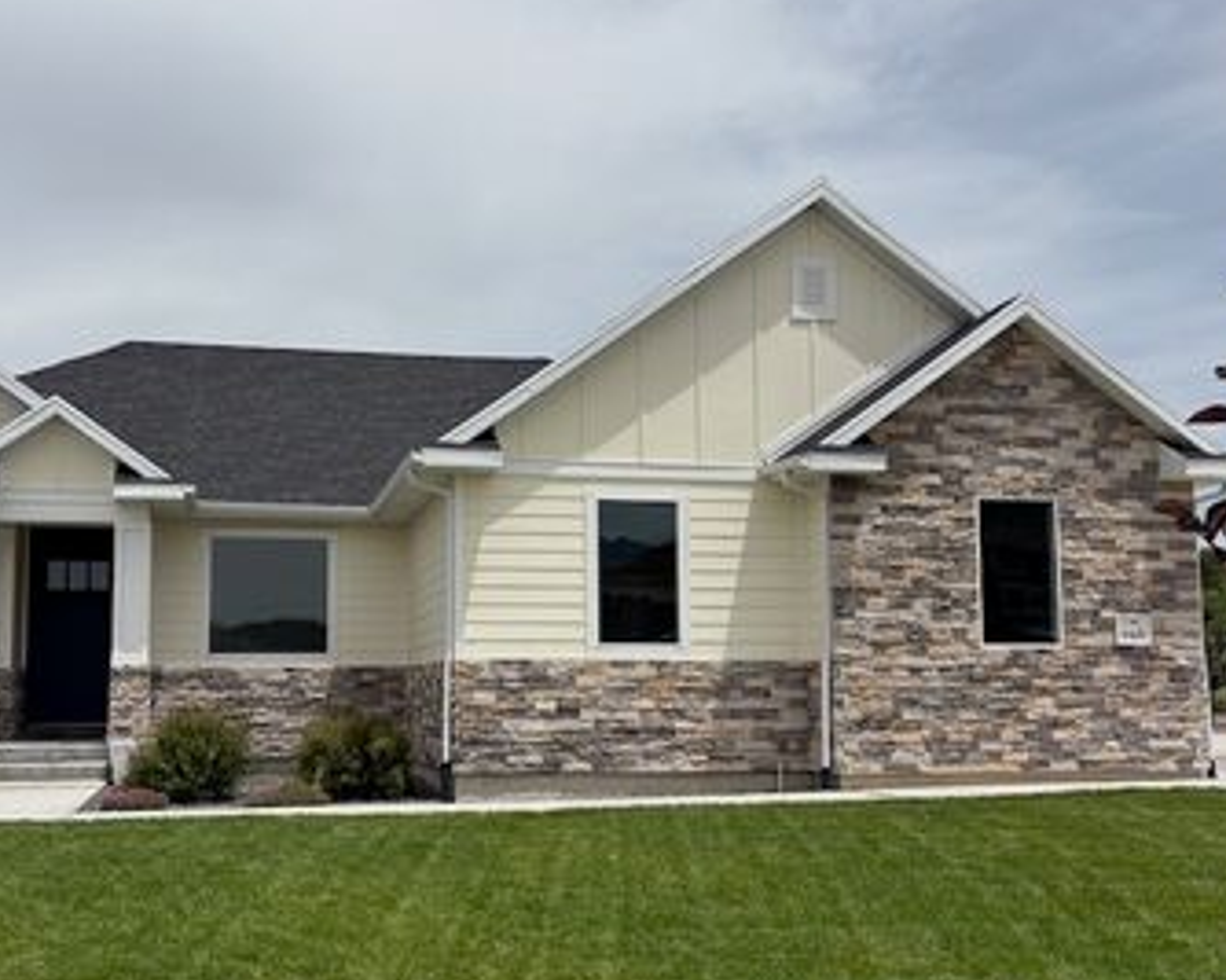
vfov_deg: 39.1
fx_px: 1378
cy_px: 545
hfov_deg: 47.7
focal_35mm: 38
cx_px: 492
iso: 50
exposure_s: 1/6993
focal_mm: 5.96
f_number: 1.6
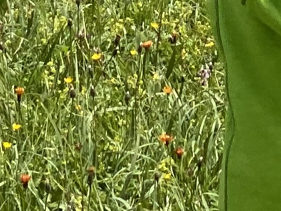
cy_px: -400
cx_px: 396
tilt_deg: -6.4
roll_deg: +6.7
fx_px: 3157
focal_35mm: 389
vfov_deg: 3.7
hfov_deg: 5.1
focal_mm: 6
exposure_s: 1/959
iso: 20
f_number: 2
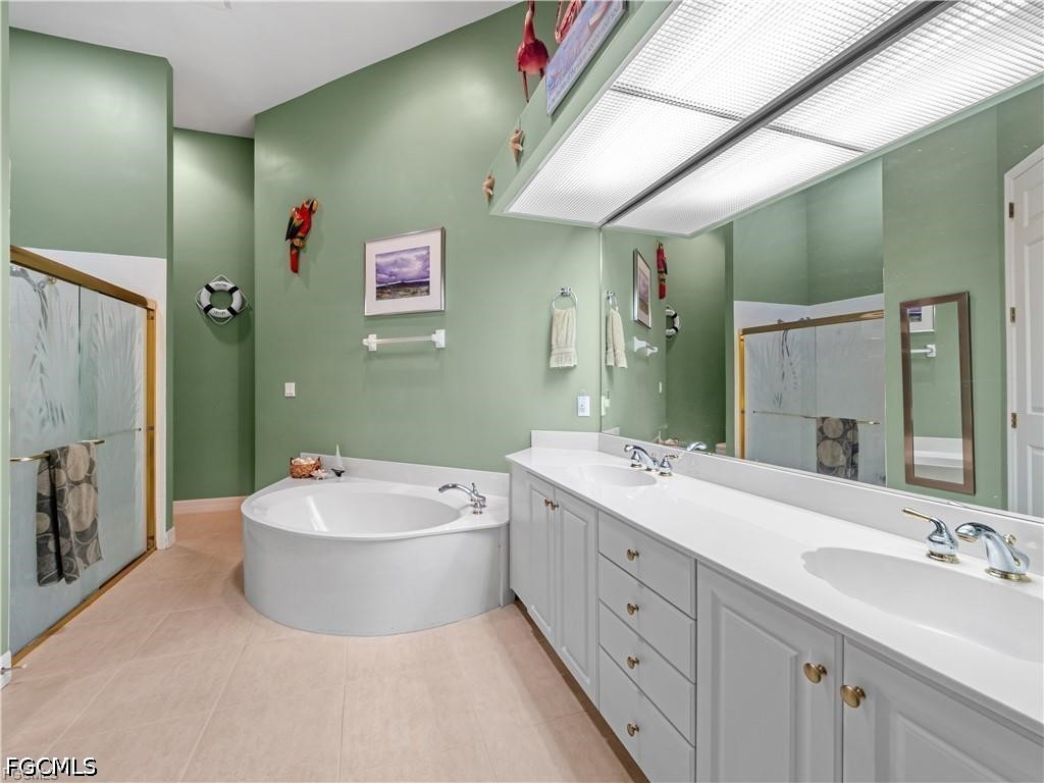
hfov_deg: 102.1
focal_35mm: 14
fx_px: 422
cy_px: 392
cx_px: 522
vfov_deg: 85.7
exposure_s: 1/3
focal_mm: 7
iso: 200
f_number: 7.1
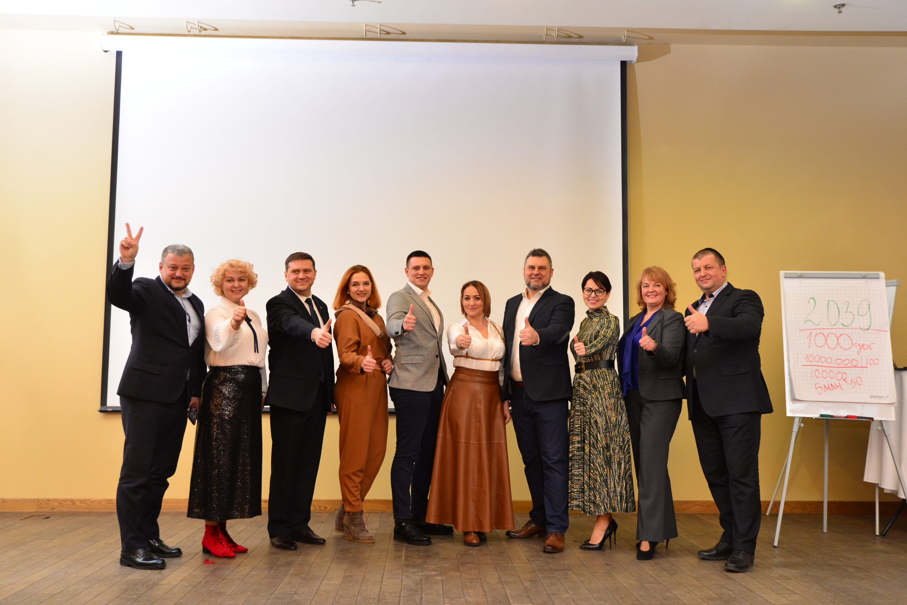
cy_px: 302
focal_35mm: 35
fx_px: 882
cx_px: 454
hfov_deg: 54.4
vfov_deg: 37.9
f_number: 3.5
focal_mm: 35
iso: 1600
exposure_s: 1/200
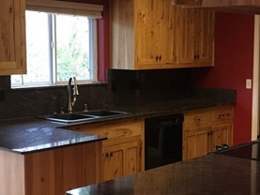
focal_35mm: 67
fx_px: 503
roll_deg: +0.8
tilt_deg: -5.0
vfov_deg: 21.9
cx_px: 152
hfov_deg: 28.9
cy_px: 102
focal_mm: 4.15
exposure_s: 1/30
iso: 160
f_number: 2.2
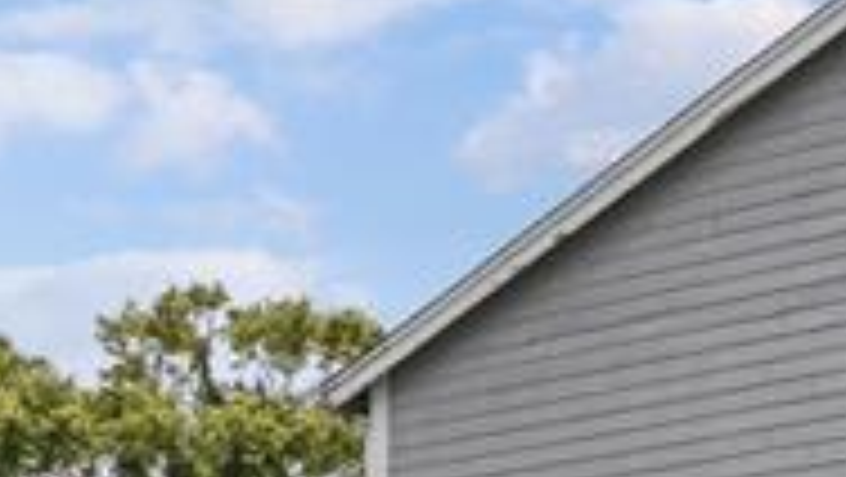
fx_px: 3591
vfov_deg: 6.8
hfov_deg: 12.5
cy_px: 1510
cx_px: -558
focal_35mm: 160
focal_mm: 10.3
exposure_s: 1/120
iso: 100
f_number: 4
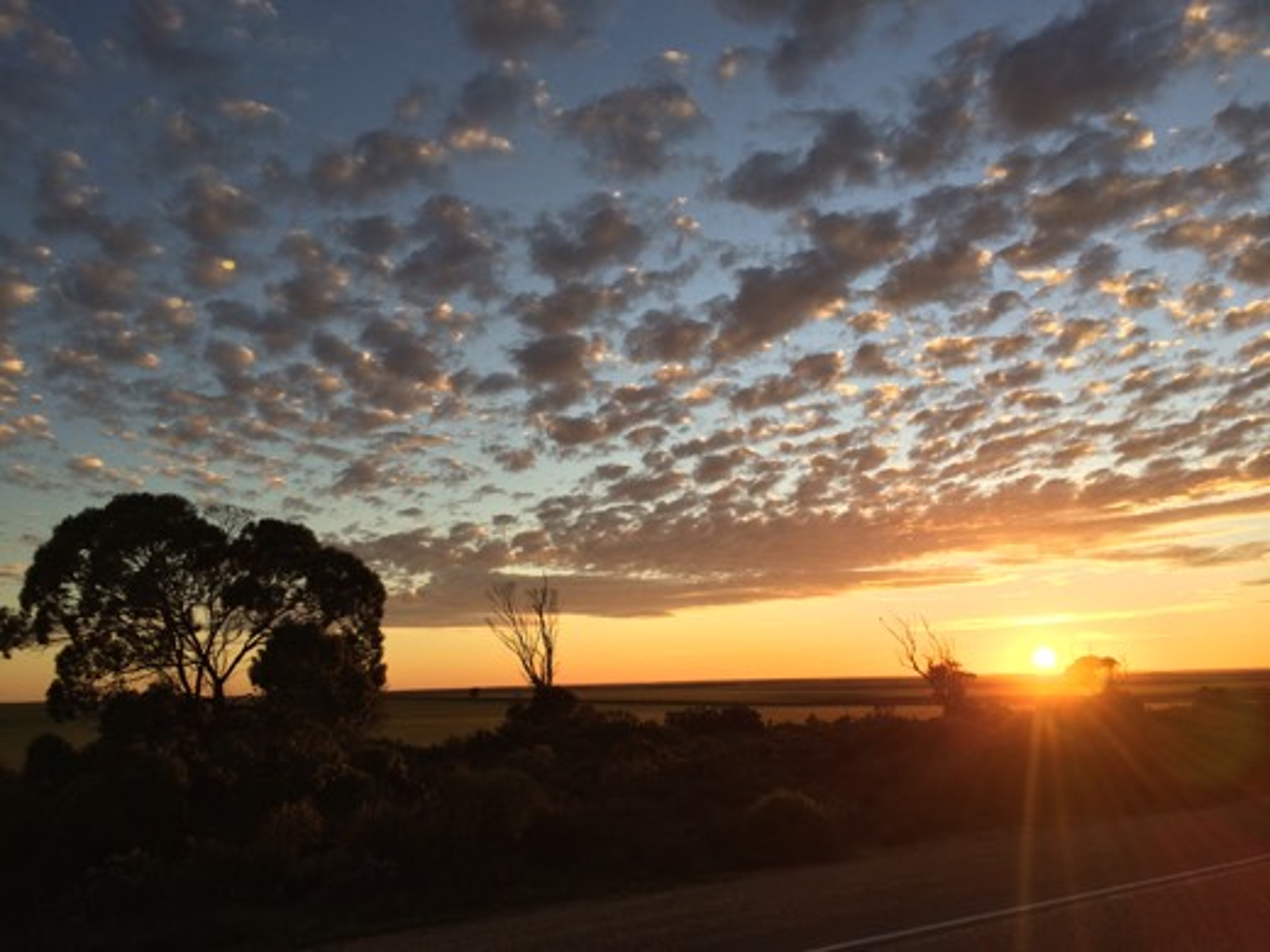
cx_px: 635
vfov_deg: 48.2
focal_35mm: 29
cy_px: 476
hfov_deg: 61.7
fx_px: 1064
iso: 32
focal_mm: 4.15
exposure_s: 1/789
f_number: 2.2
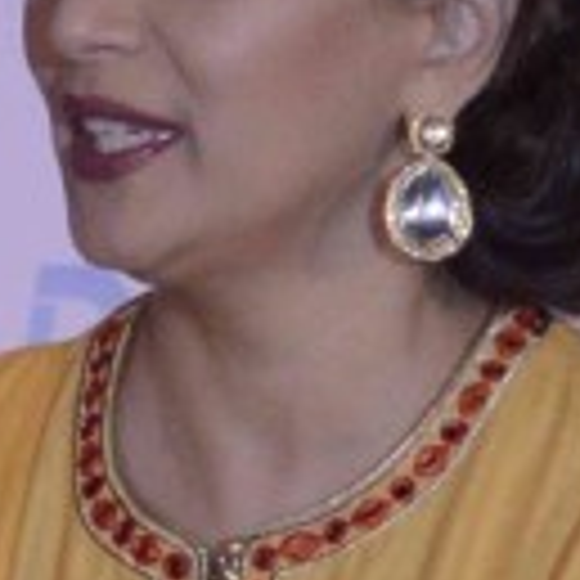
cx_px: -369
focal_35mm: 1344
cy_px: 2082
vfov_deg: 1.3
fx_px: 25482
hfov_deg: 1.3
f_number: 11
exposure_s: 1/200
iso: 1600
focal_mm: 105
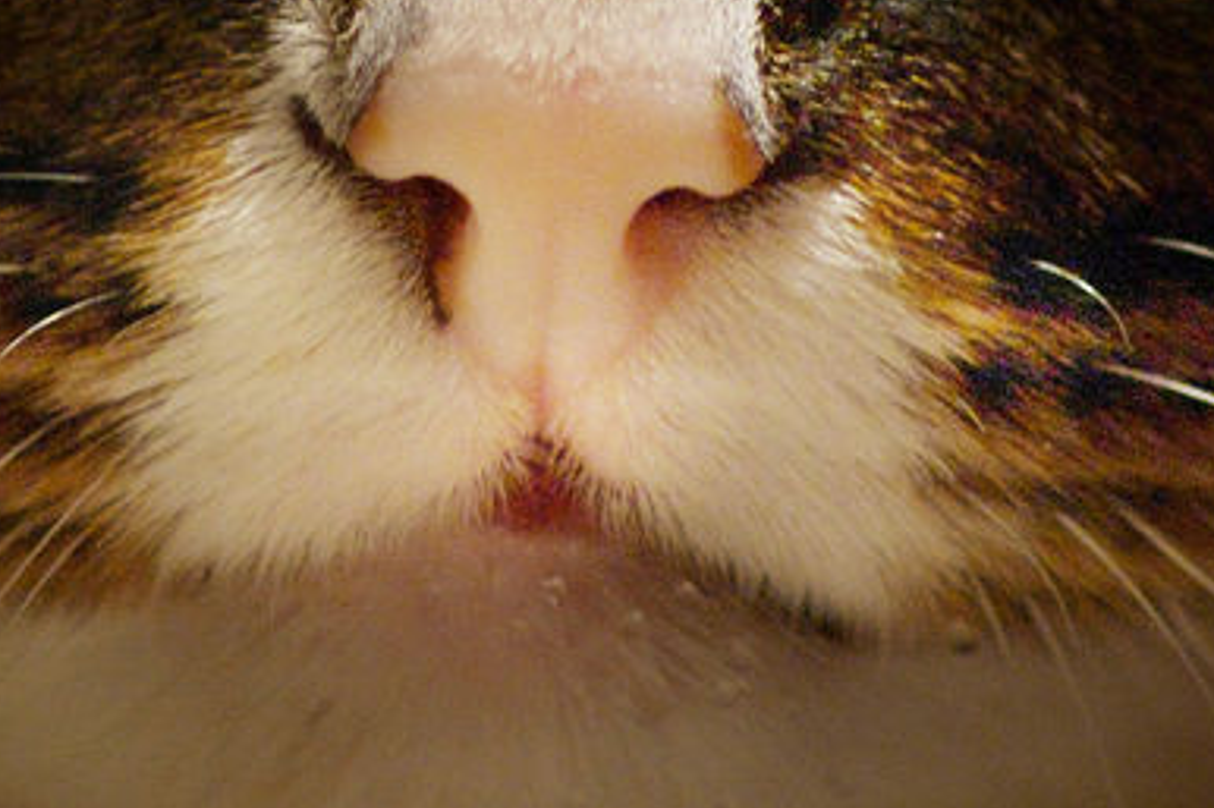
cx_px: 560
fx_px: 27100
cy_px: -85
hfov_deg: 2.6
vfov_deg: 1.7
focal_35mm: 804
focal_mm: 230
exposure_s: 1/40
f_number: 5.6
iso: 800
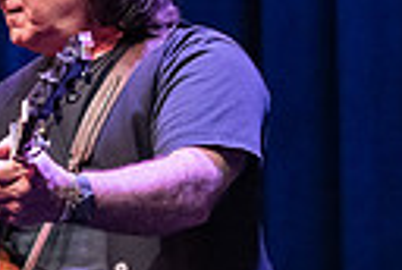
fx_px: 3537
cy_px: 149
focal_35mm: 316
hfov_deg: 6.5
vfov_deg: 4.4
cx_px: 19
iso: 1600
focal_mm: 70
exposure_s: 1/160
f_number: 4
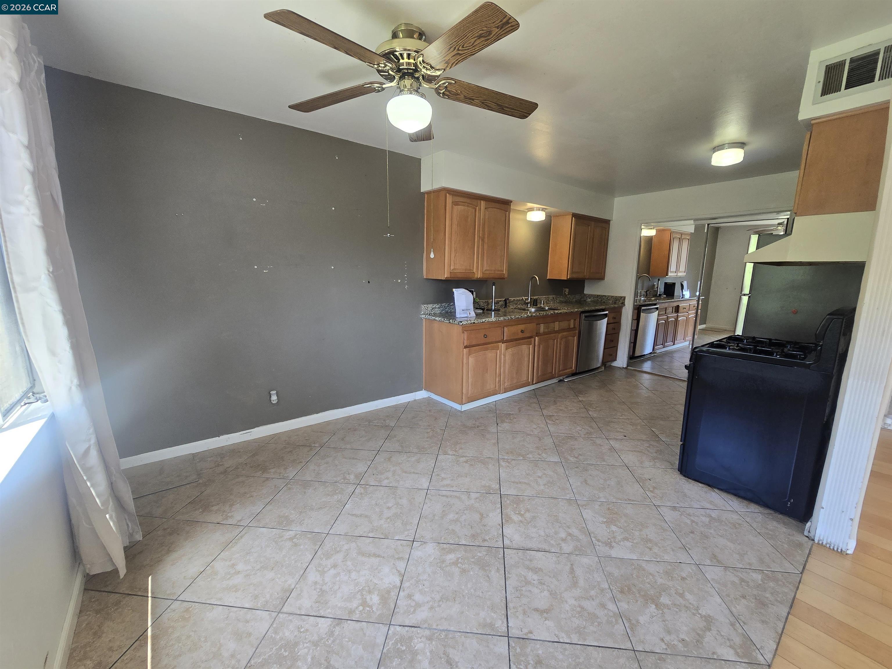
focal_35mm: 13
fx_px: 335
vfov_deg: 89.9
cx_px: 446
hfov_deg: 106.2
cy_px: 334
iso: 80
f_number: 2.2
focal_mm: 2.2
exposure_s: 1/60
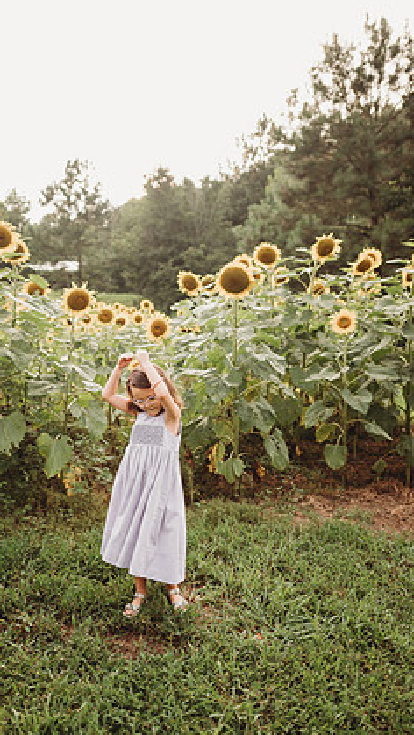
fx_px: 526
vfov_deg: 69.8
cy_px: 356
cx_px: 153
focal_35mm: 27
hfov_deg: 42.6
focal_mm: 24
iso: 125
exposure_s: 1/320
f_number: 2.2
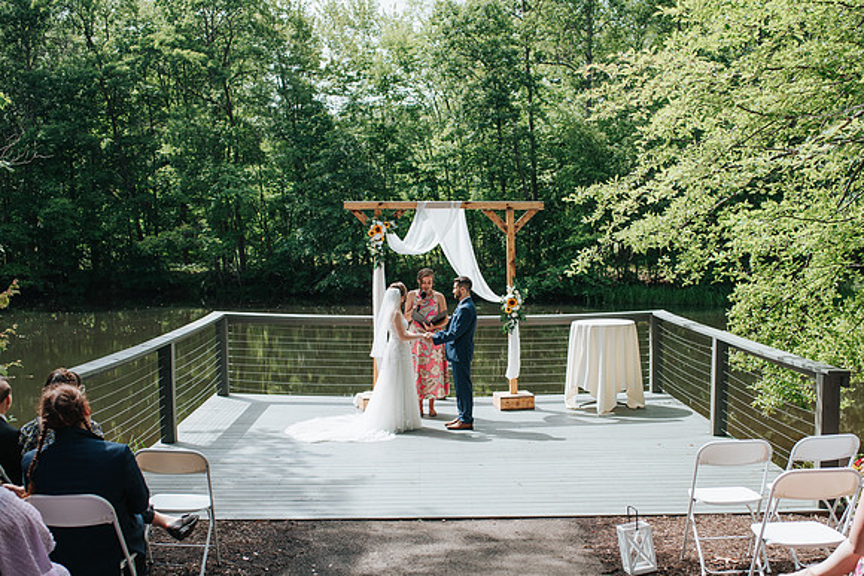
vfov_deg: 30.8
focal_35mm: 43
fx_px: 1042
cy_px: 355
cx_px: 457
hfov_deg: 45.0
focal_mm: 35
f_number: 3.5
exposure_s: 1/800
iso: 100
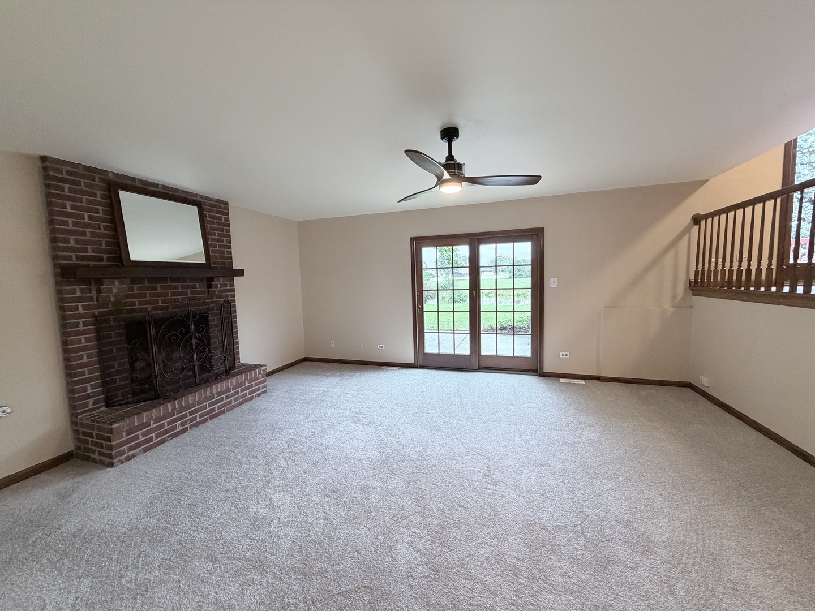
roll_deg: +2.2
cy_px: 306
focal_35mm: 14
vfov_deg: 85.7
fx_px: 330
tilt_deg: -5.0
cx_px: 408
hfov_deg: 102.1
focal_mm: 2.22
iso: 200
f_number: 2.2
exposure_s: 1/60
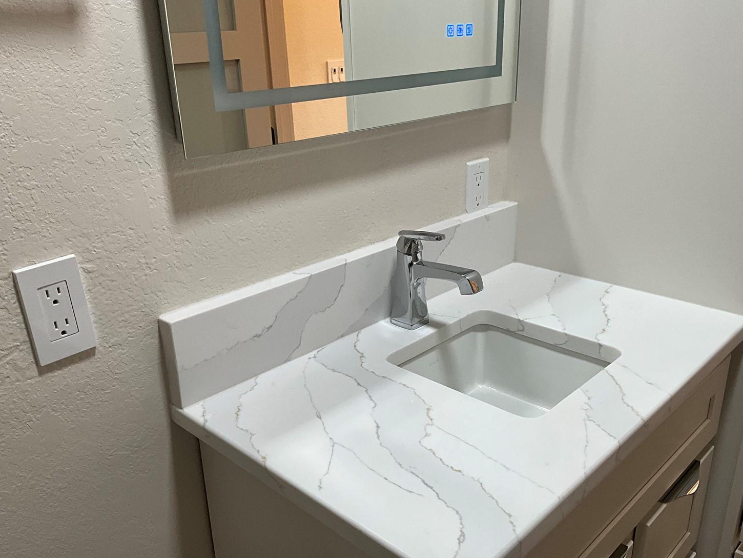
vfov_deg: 44.1
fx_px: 687
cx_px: 378
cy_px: 304
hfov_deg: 56.8
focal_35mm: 32
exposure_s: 1/60
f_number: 1.8
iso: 64
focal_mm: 3
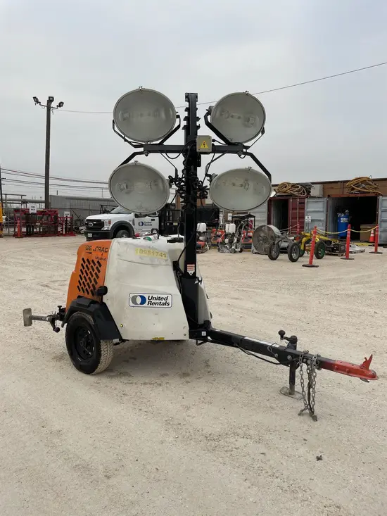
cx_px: 194
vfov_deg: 67.3
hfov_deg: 53.1
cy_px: 258
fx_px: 387
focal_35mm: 26
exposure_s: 1/4651
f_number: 1.6
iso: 32
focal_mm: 4.2
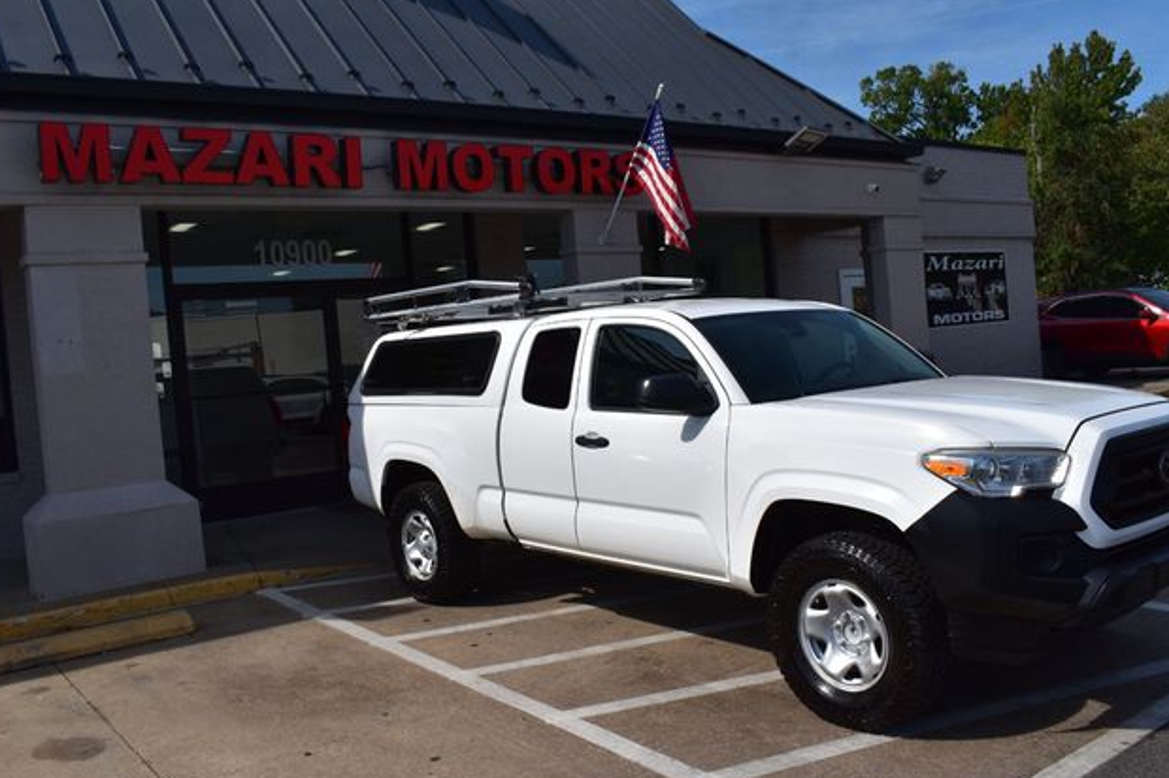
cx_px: 583
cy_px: 390
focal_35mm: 33
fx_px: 1056
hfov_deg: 58.0
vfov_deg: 40.5
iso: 200
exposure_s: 1/640
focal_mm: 21
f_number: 11
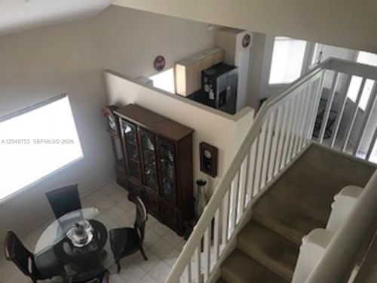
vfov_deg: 49.7
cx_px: 188
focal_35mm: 28
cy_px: 142
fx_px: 305
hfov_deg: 63.4
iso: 40
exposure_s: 1/30
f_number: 1.8
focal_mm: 3.99
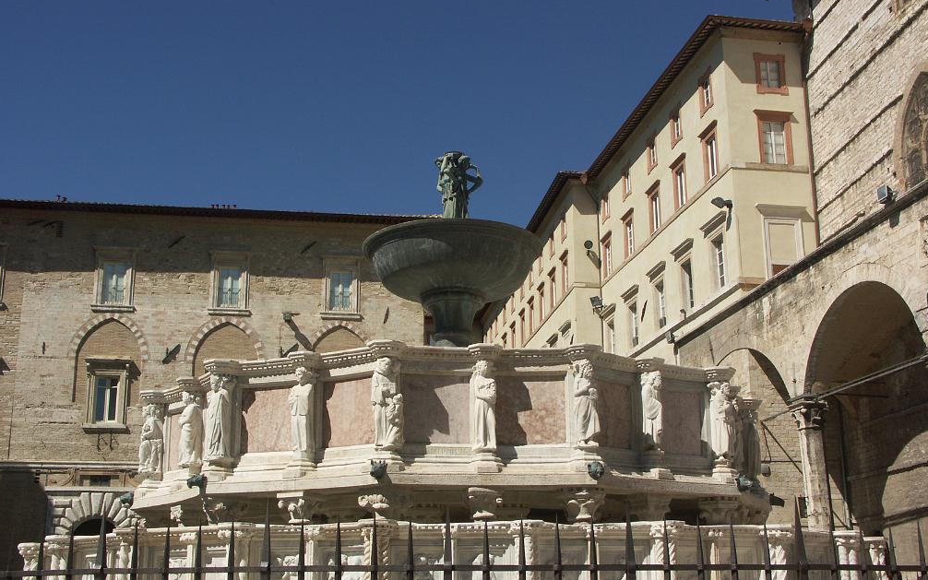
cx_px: 458
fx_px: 1037
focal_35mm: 41
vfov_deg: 31.2
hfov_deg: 48.2
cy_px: 340
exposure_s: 1/400
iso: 64
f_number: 8
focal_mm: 9.83
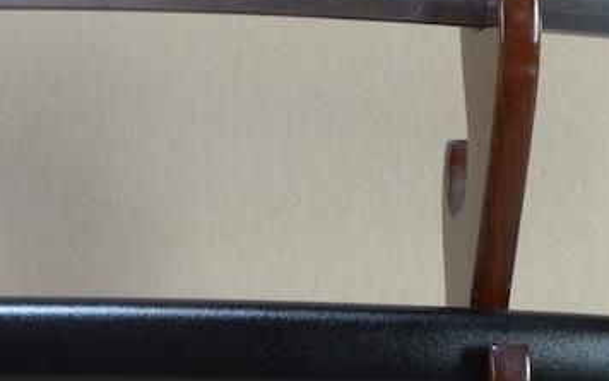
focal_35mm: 108
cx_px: 21
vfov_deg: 12.1
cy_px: 59
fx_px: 1794
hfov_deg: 18.8
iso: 400
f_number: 11
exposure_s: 1/1.6
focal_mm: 18
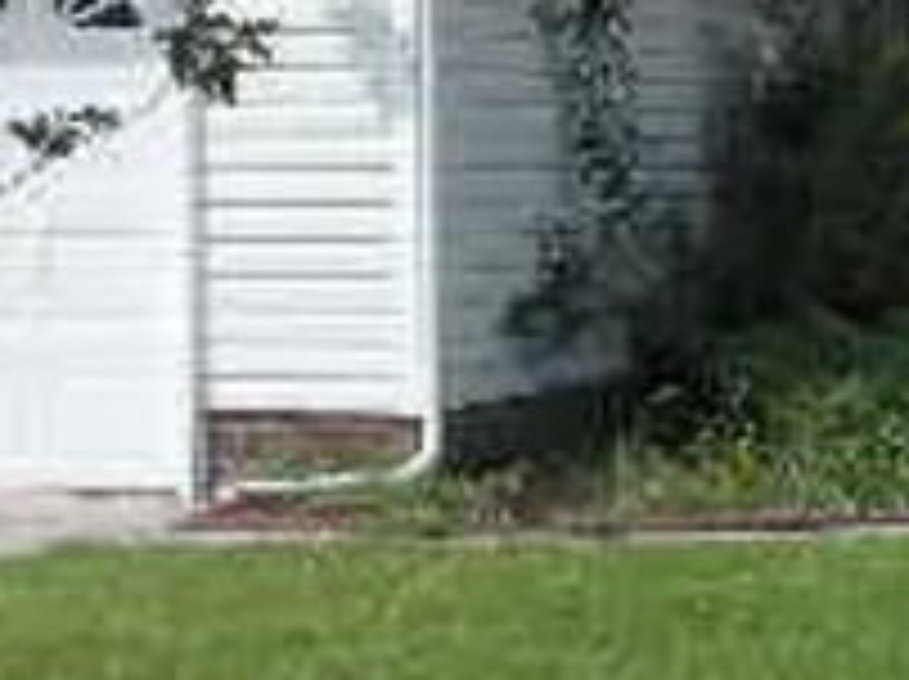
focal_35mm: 137
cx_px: 752
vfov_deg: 10.8
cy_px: 162
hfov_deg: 14.3
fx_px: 3593
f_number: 7.1
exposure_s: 1/261
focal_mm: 4.7
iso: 64
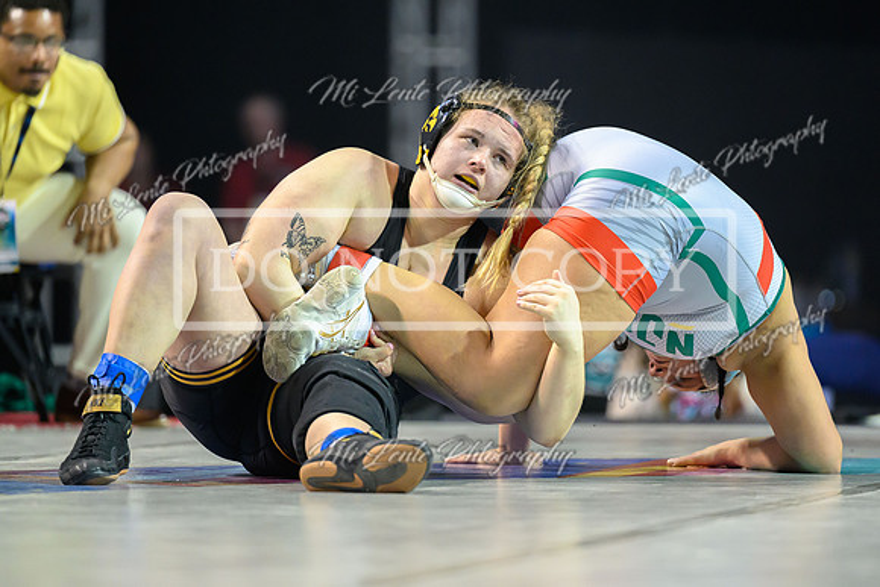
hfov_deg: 7.8
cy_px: 309
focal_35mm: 263
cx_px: 497
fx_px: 6420
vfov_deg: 5.2
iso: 5000
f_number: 2.8
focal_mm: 200
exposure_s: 1/800
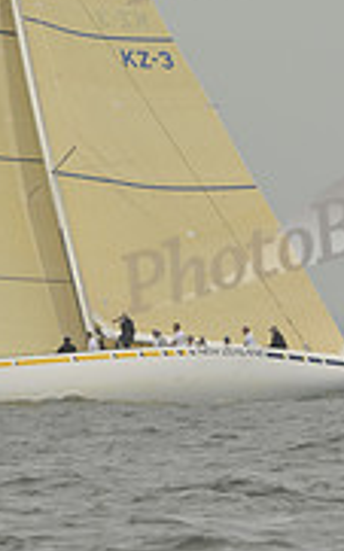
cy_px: -189
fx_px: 13211
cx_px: -35
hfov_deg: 1.5
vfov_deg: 2.4
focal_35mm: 880
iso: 280
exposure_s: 1/800
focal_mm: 270
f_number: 10
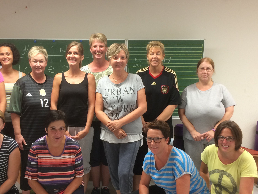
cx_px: 100
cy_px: 117
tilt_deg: -10.5
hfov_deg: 44.5
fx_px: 313
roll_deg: -0.1
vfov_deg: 34.2
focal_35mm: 42
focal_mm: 4.15
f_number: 2.2
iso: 100
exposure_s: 1/33
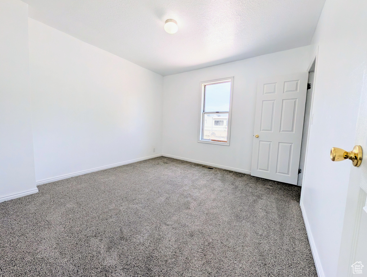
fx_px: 127
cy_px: 138
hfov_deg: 110.5
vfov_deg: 94.6
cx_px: 184
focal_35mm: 12
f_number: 1.7
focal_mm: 2.02
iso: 48
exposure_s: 1/992
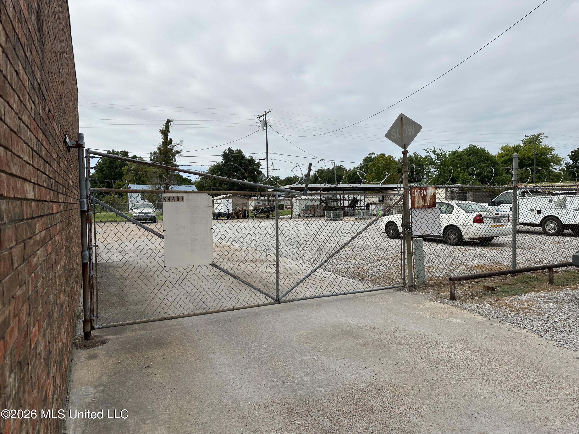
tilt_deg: -2.1
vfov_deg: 56.8
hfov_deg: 71.6
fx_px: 401
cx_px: 290
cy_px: 217
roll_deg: +1.3
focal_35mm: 24
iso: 80
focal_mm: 6.86
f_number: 1.78
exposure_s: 1/6623
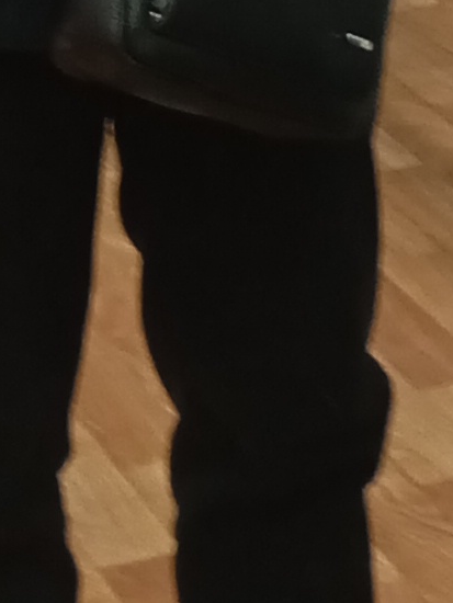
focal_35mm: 208
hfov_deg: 7.1
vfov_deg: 8.7
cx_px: 301
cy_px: -822
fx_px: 3626
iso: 360
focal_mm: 4.27
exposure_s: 1/25
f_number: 1.8
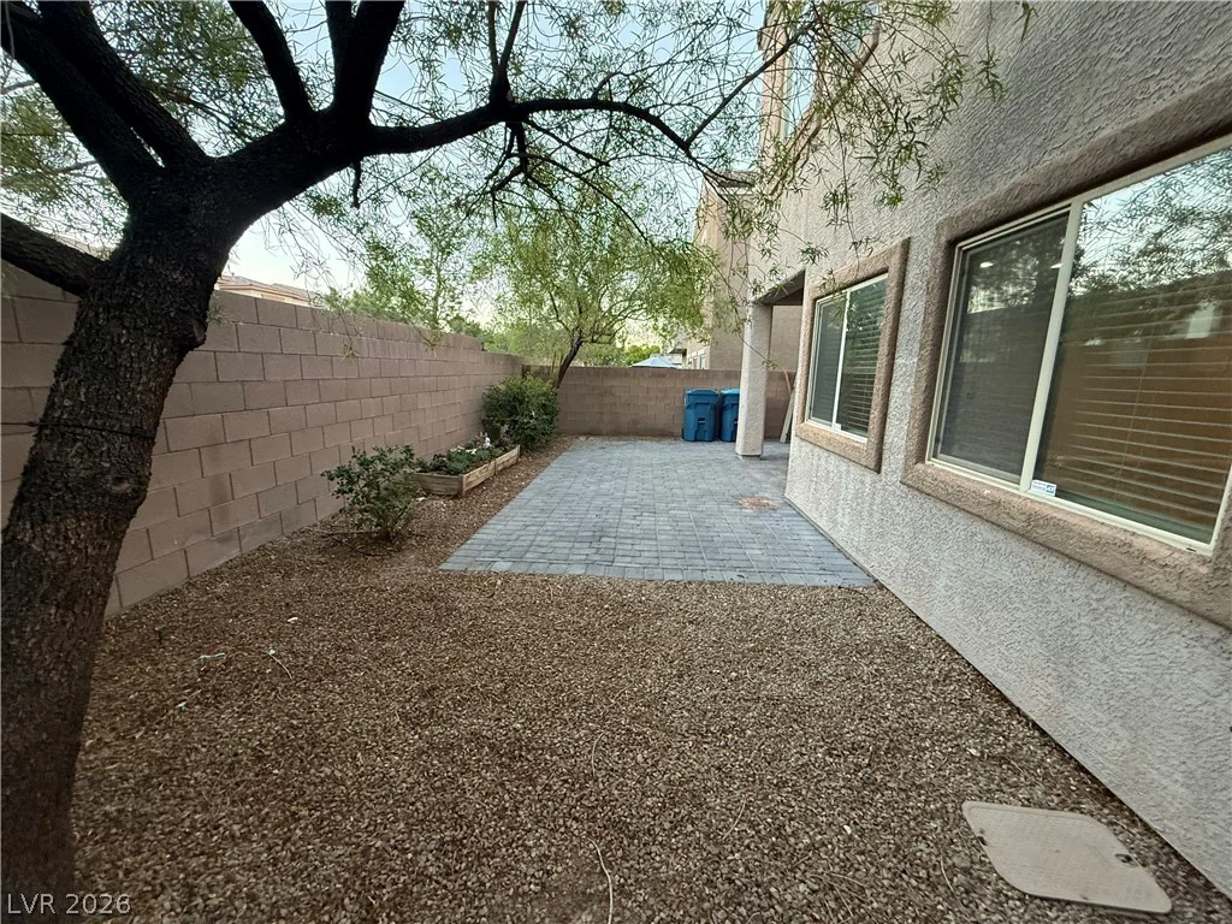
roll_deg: -1.3
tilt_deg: -10.9
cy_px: 462
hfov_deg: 102.1
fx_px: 498
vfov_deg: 85.7
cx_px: 616
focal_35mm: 14
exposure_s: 1/120
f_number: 2.2
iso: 400
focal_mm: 2.22
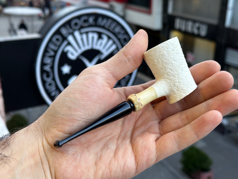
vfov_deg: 30.3
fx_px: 330
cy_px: 90
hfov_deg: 39.7
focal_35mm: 48
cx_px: 119
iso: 64
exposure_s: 1/121
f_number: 1.78
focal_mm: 6.86
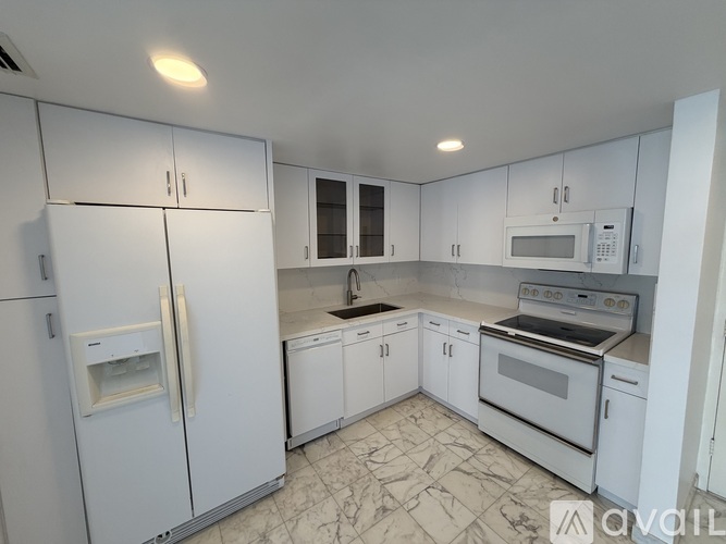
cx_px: 363
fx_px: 294
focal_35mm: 14
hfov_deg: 102.1
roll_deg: +1.2
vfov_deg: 85.7
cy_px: 272
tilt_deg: -6.1
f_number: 2.2
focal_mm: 2.22
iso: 100
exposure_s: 1/120
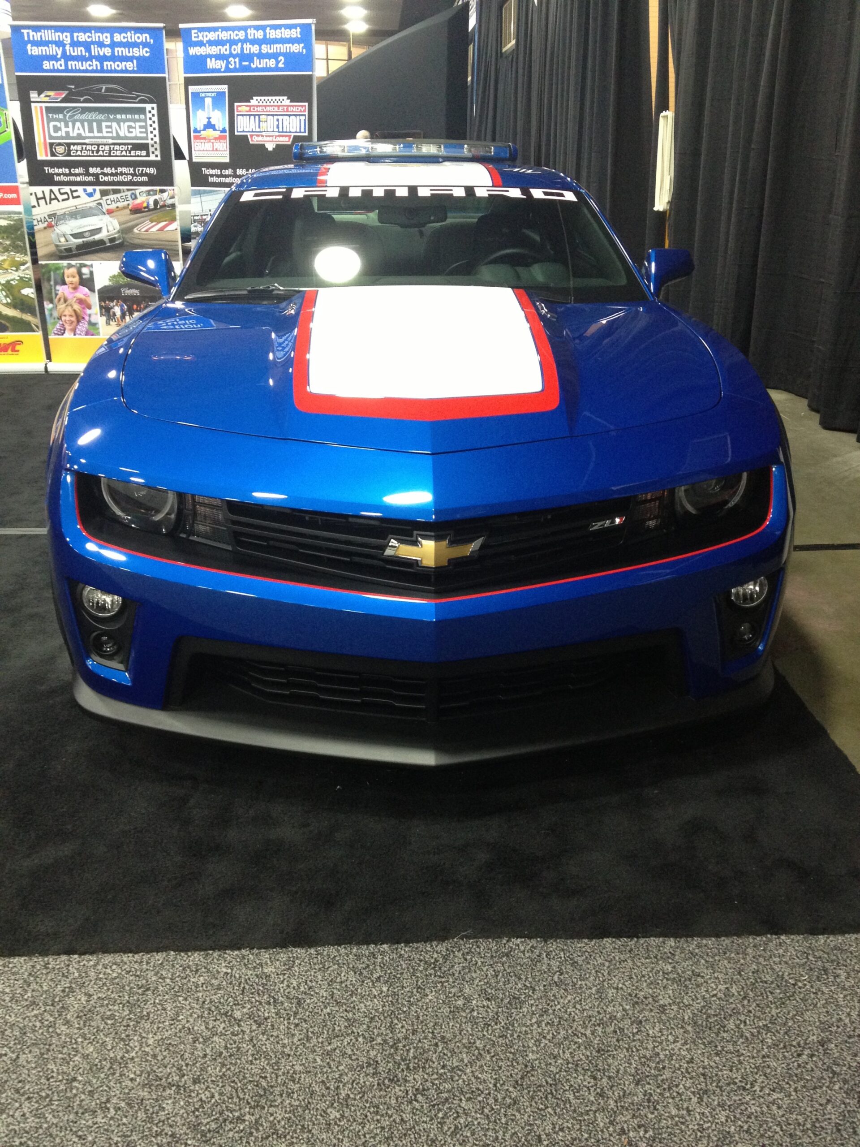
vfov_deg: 52.6
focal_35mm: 35
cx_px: 430
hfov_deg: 40.7
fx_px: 1159
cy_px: 574
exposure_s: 1/20
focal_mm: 4.28
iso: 200
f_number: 2.4
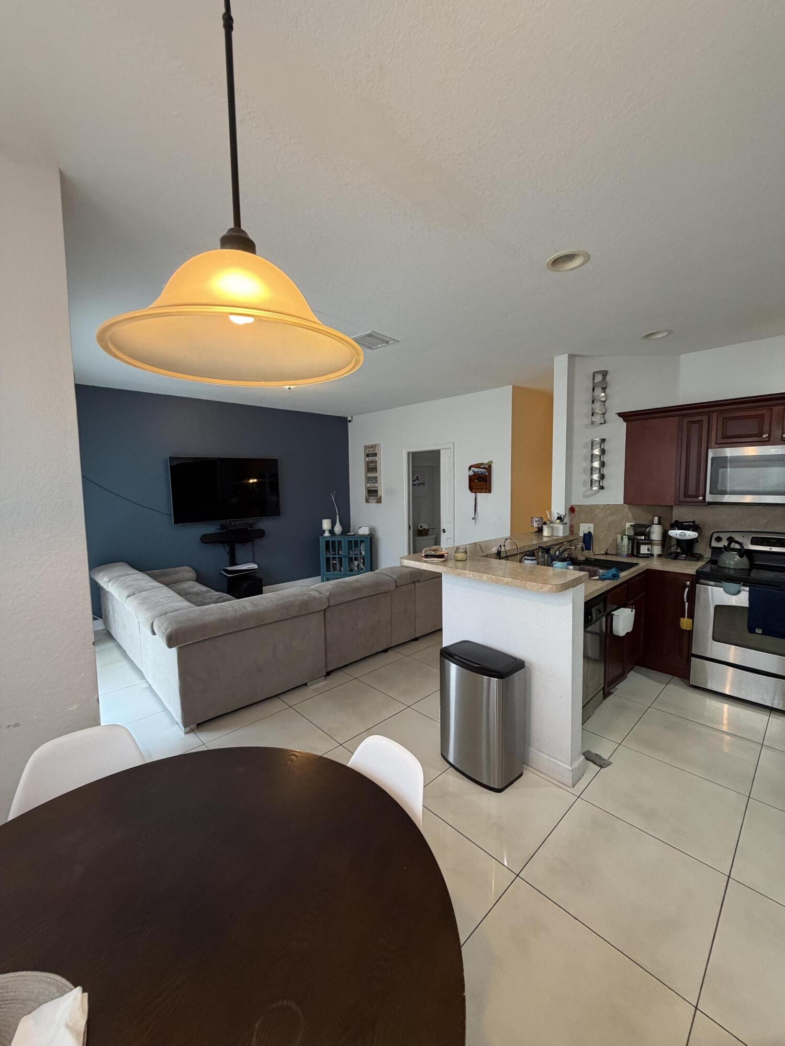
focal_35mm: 14
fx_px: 423
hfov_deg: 85.7
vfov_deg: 102.1
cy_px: 523
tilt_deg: -5.5
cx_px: 392
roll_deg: +0.5
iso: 250
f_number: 2.2
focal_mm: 2.22
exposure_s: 1/60
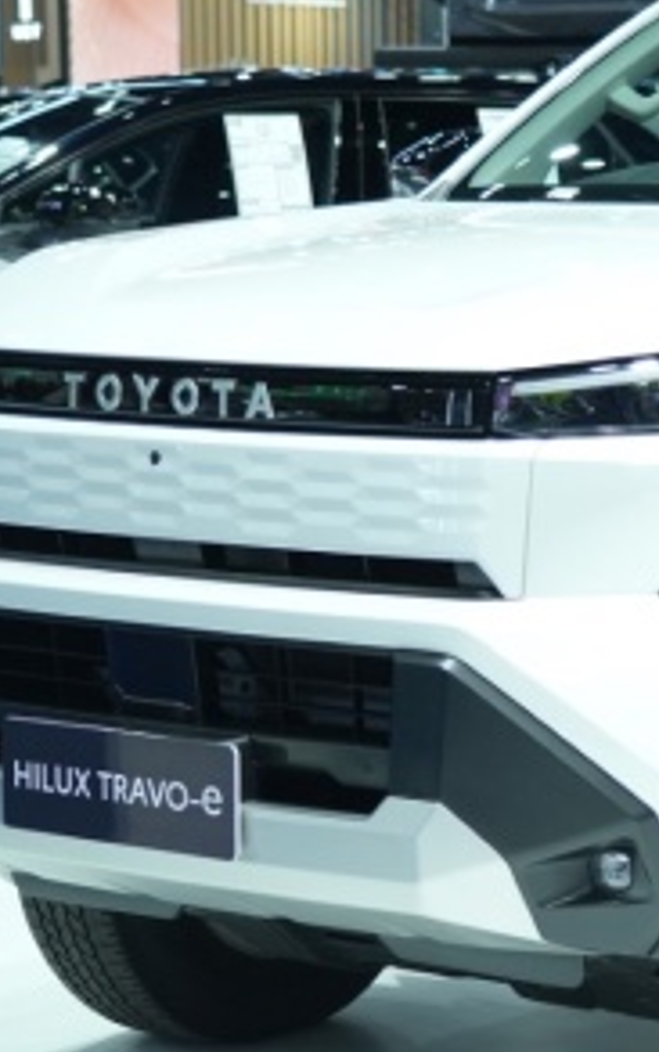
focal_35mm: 115
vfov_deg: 18.1
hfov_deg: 11.1
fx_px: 3298
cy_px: 573
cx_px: 918
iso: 1000
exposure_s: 1/160
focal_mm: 44
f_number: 4
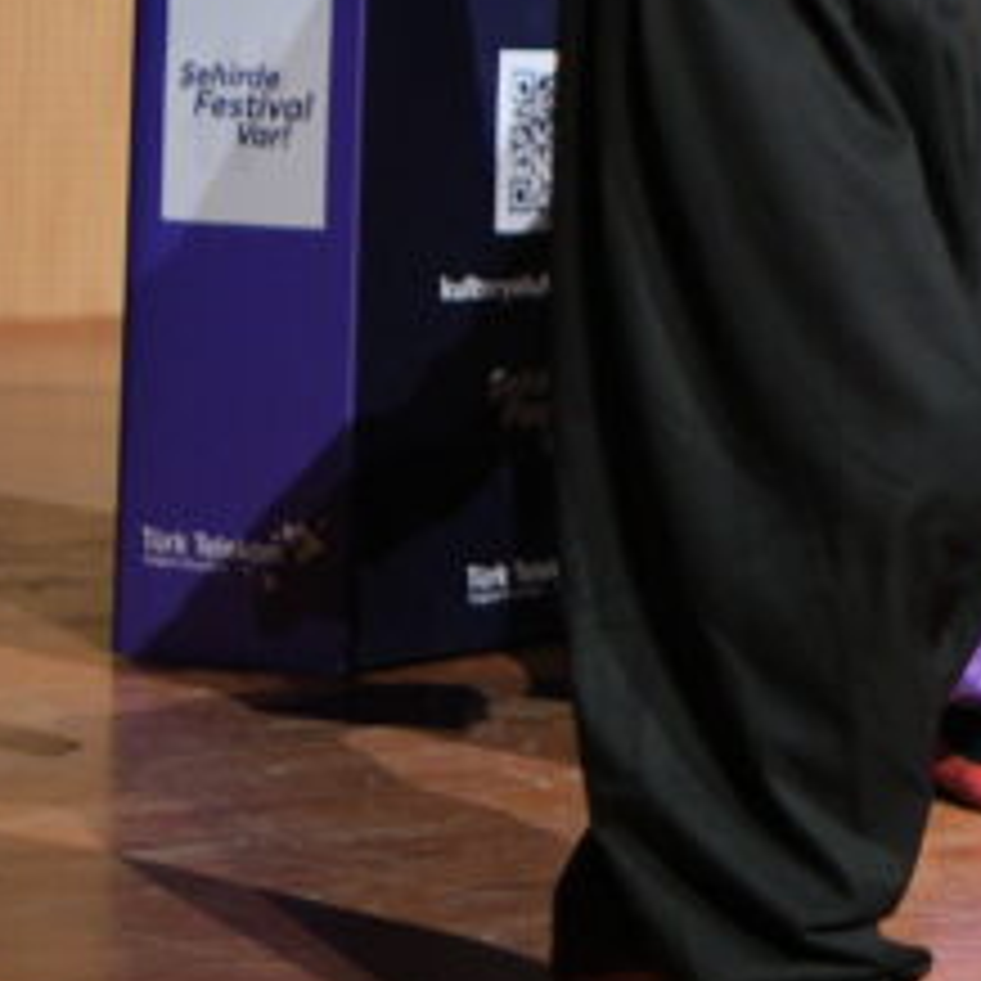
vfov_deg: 12.1
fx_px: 4489
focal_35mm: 140
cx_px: 1886
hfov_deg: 11.4
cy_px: -299
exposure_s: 1/125
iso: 800
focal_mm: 23
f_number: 1.2
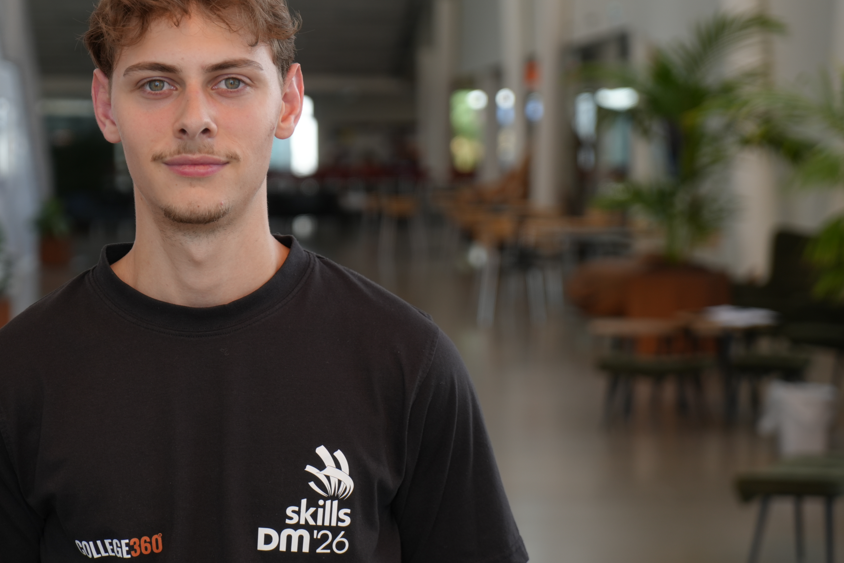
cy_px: 268
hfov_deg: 22.6
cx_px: 307
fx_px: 2110
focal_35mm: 90
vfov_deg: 15.2
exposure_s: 1/160
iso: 200
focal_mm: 70
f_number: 4
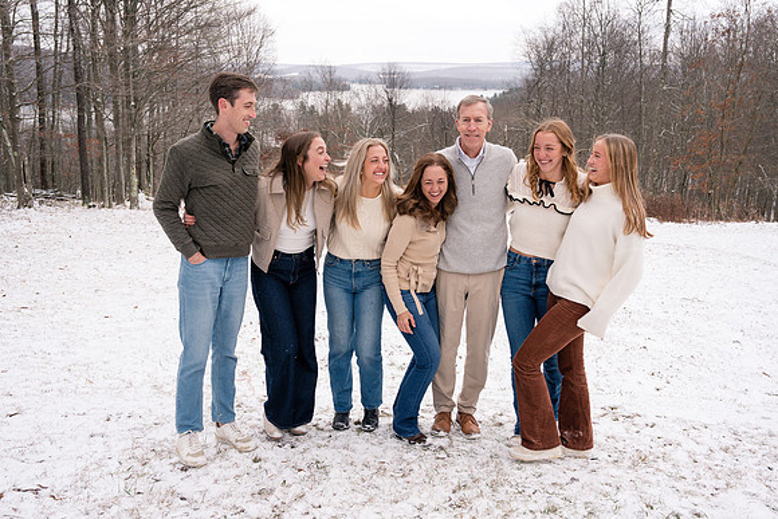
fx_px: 735
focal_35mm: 34
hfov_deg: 55.8
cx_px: 389
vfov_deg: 38.9
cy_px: 260
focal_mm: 34
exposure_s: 1/250
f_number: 6.3
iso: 400
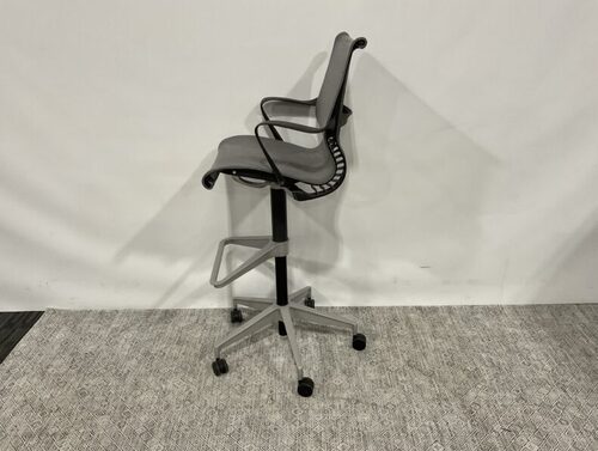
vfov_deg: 48.4
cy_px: 226
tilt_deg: -22.6
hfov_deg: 61.6
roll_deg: +0.1
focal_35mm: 29
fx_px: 502
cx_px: 299
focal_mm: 3
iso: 80
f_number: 1.8
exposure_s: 1/60
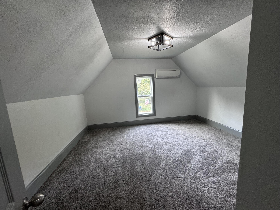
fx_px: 113
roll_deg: +2.8
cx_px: 140
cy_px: 105
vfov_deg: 85.7
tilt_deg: -9.2
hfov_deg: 102.1
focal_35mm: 14
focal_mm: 2.22
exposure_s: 1/60
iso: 200
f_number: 2.2
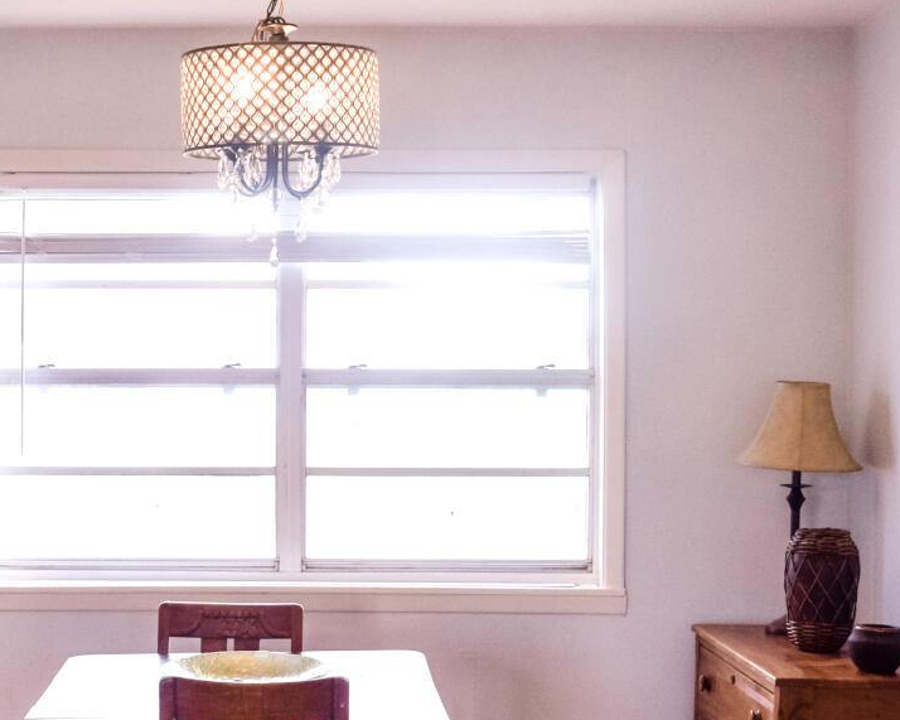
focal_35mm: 71
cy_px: 436
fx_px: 1891
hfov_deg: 26.5
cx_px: 253
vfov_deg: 21.5
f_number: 5
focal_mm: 18
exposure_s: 1/100
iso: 400
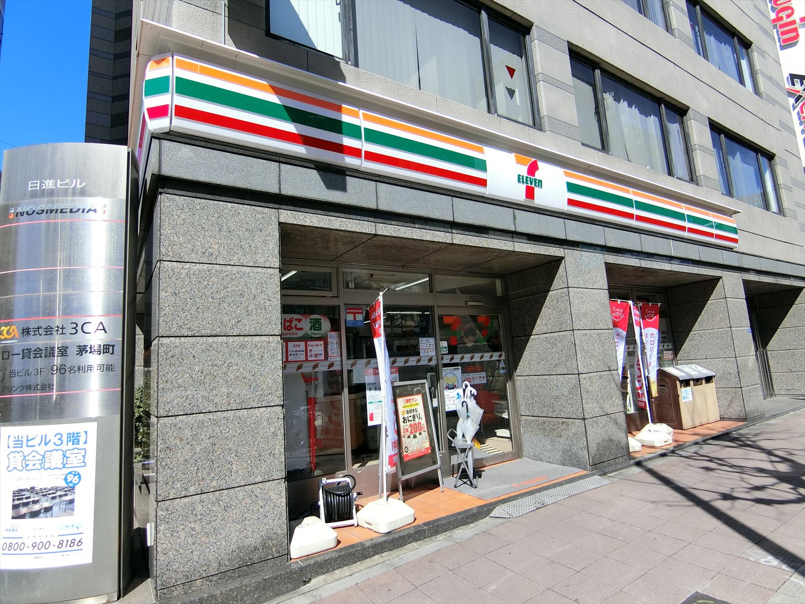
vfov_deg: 68.7
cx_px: 402
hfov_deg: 84.7
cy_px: 302
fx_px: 442
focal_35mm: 19
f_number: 6.9
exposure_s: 1/200
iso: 80
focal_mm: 4.06
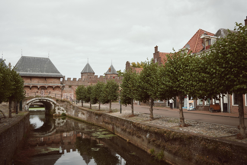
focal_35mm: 35
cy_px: 82
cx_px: 124
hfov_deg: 54.4
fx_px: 240
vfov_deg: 37.9
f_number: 3.2
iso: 400
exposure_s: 1/4000
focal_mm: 35
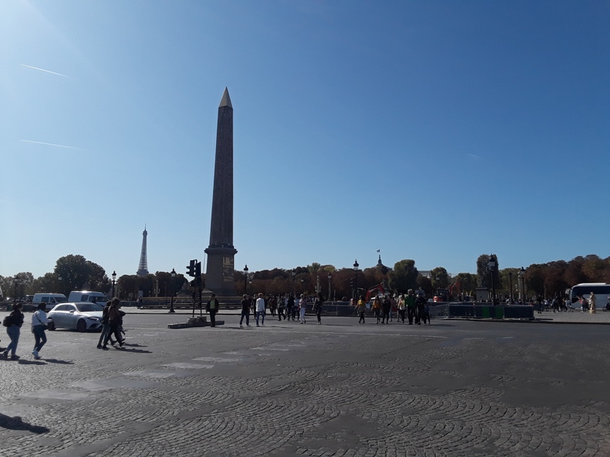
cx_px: 305
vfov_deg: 49.7
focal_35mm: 28
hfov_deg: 63.4
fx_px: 493
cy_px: 228
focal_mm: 2.9
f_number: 1.9
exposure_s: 1/3003
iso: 40
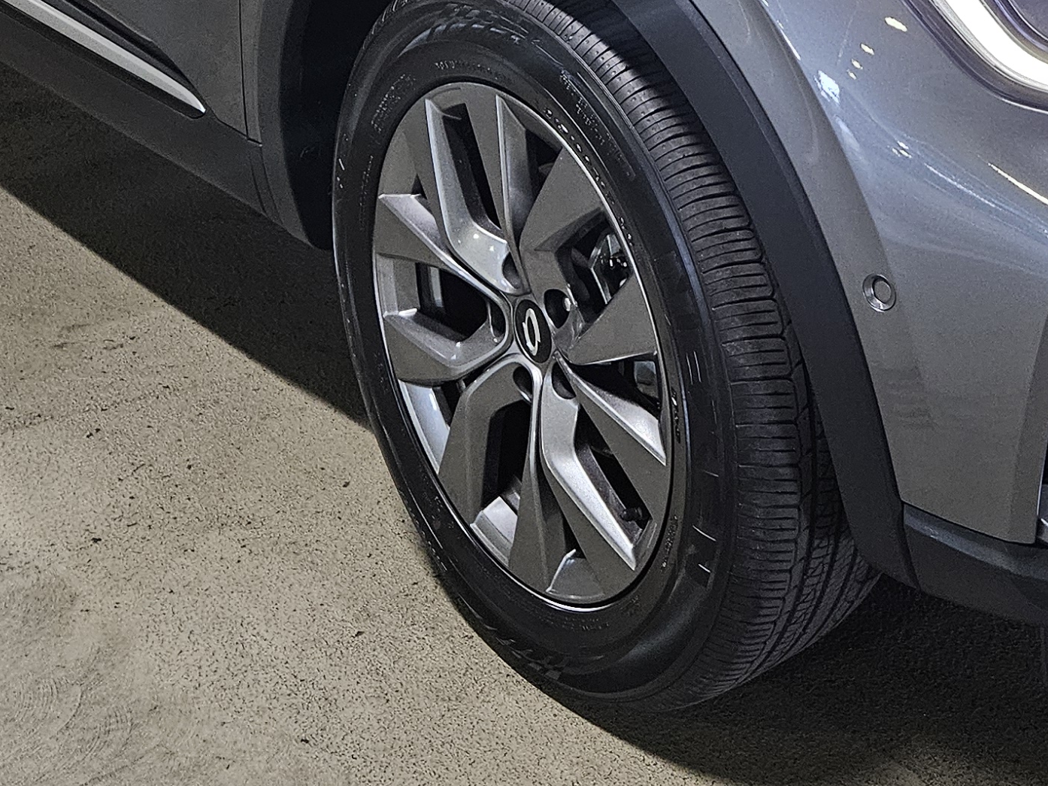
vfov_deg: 20.6
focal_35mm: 66
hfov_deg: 28.7
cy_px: -187
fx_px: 1998
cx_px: 840
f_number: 1.8
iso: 640
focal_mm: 5.4
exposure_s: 1/50
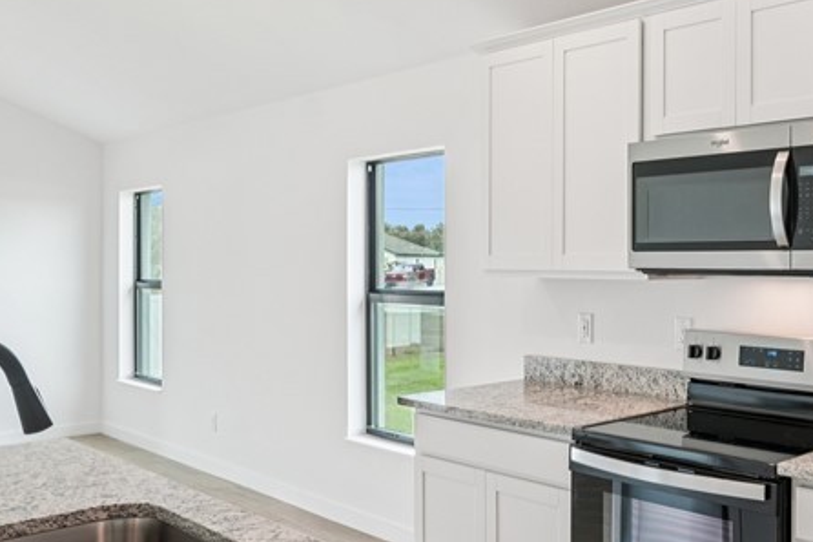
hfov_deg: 46.0
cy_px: 254
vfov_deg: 34.2
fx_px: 880
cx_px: 691
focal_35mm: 39
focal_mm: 16
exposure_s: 1/40
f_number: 8
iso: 400
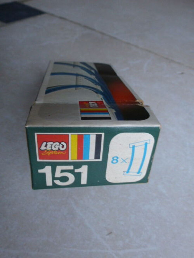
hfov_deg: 49.8
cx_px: 97
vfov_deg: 63.4
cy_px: 129
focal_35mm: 28
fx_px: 209
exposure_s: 1/4
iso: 500
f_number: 3.5
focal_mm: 5
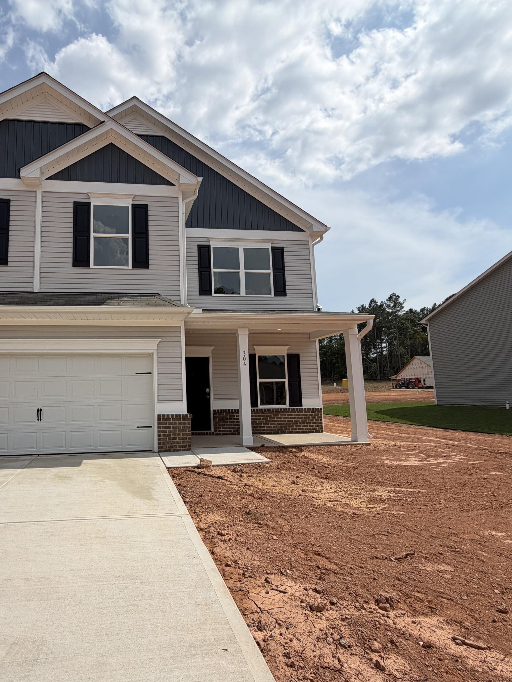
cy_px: 346
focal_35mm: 19
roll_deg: +1.0
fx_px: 375
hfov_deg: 66.4
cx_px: 161
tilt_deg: +7.4
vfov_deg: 84.7
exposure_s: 1/1848
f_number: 2.2
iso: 20
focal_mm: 2.22
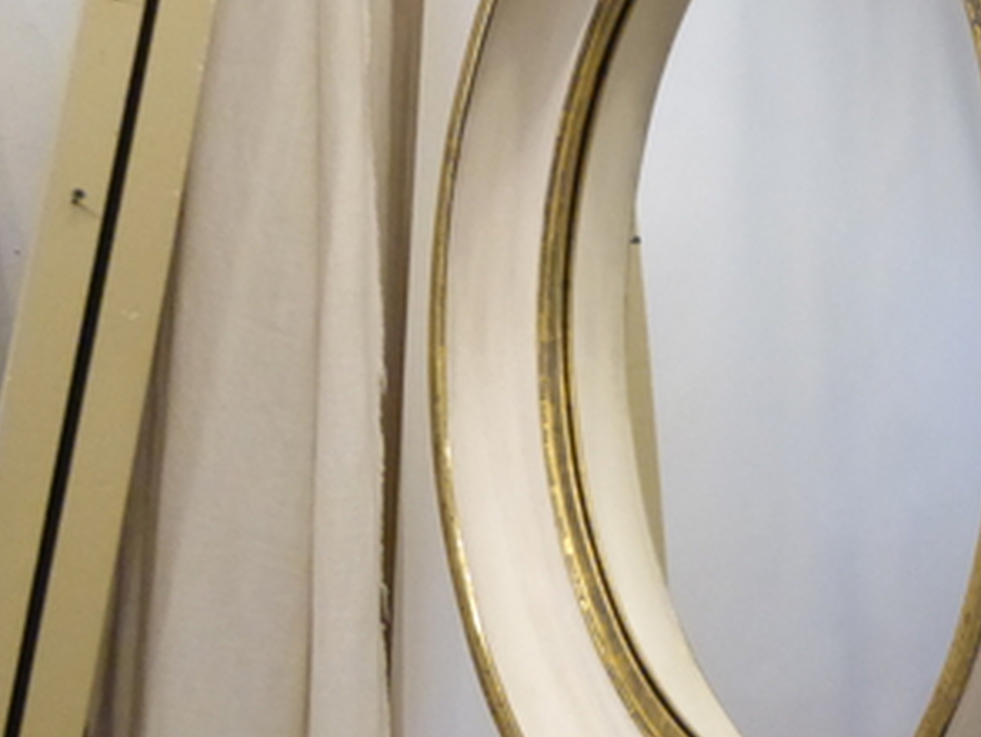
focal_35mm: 51
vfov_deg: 28.5
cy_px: 260
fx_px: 1446
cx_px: 861
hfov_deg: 35.5
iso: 800
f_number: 3.3
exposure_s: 1/80
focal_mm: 4.3
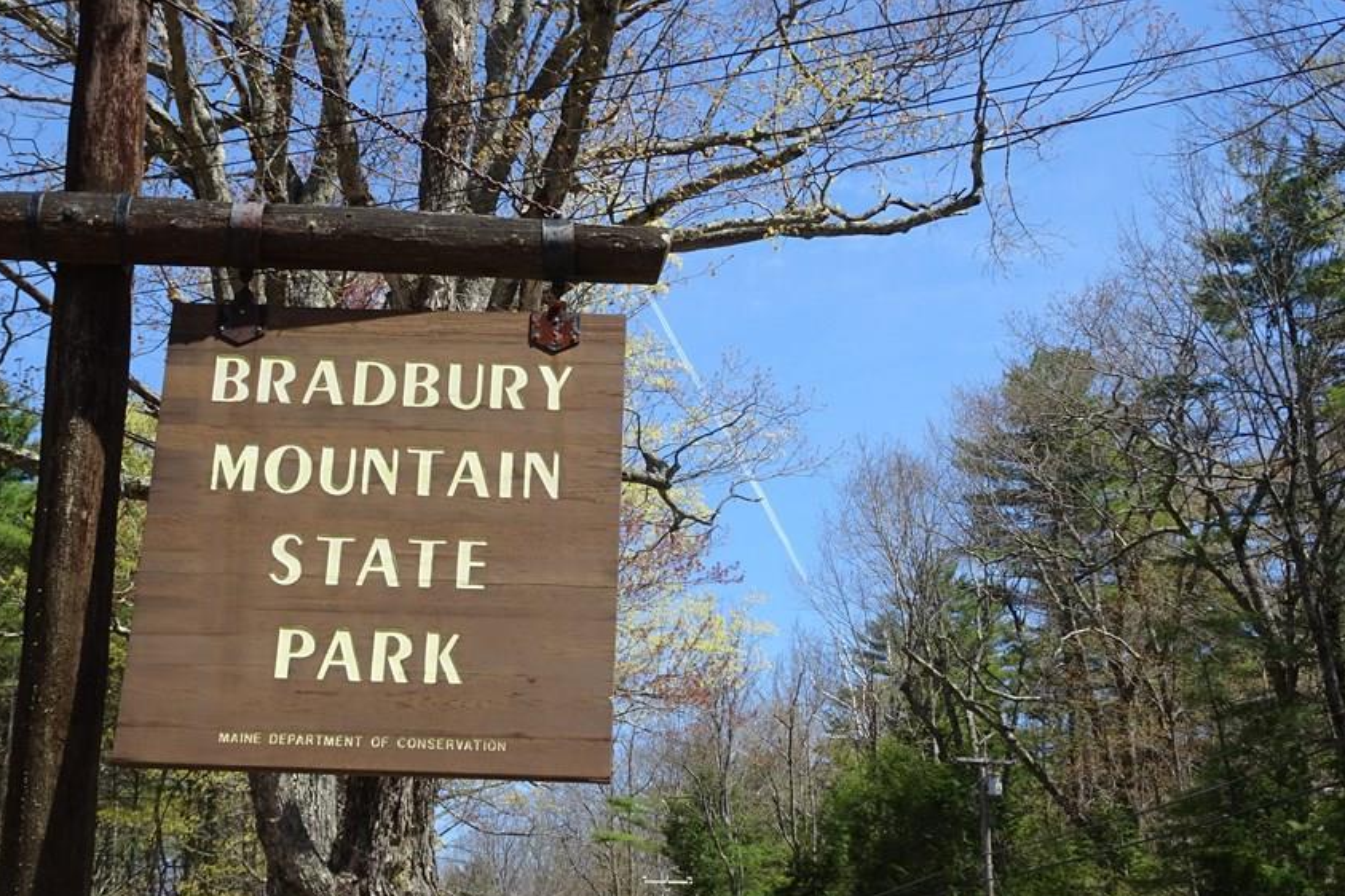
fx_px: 1793
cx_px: 606
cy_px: 432
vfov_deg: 28.1
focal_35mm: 48
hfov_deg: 41.1
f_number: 4
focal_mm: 6.56
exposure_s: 1/400
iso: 80
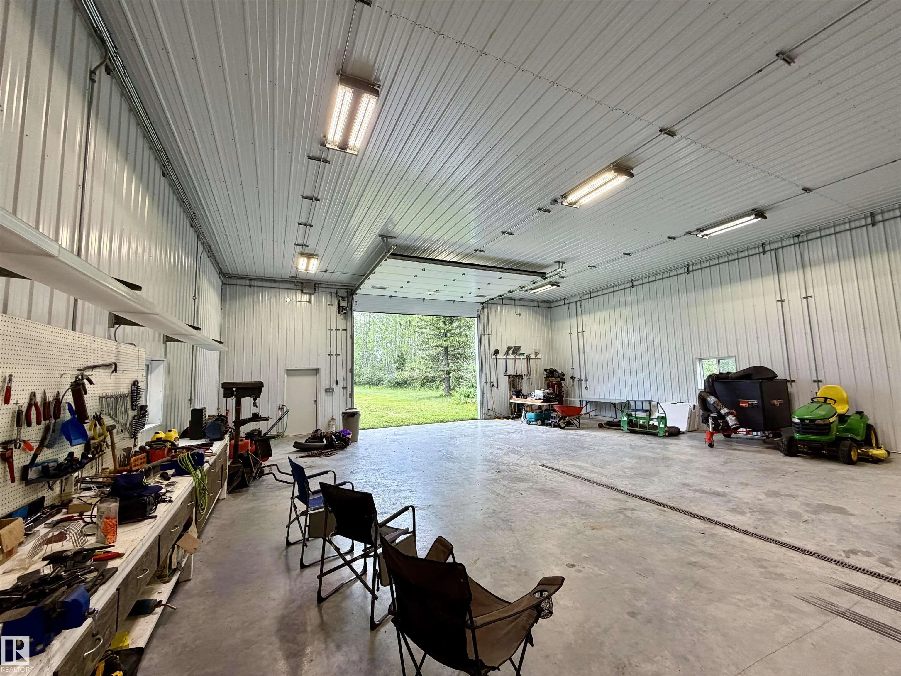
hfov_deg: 102.1
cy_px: 338
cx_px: 450
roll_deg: +1.1
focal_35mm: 14
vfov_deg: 85.7
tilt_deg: +4.8
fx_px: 364
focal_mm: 2.22
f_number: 2.2
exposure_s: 1/121
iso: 100
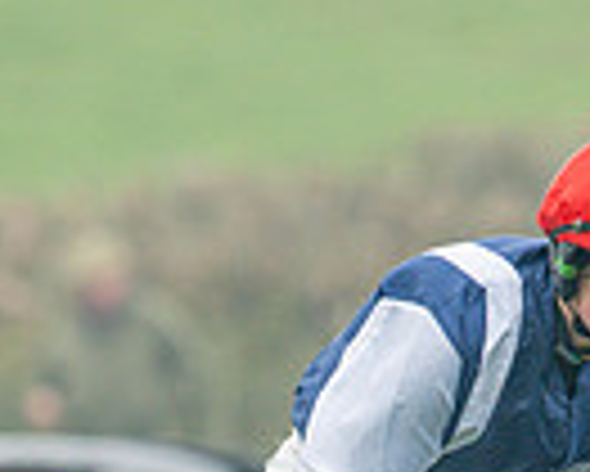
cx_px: 199
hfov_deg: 0.9
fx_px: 37710
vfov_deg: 0.7
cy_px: 818
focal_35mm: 2158
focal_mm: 400
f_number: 5
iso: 400
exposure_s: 1/400
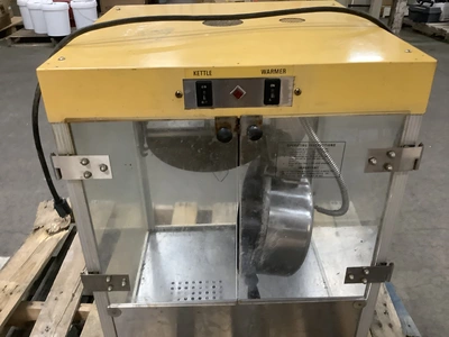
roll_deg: -0.5
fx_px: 402
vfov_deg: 45.4
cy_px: 168
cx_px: 224
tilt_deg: -31.6
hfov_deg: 58.4
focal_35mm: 31
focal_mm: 3.3
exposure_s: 1/40
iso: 320
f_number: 2.4
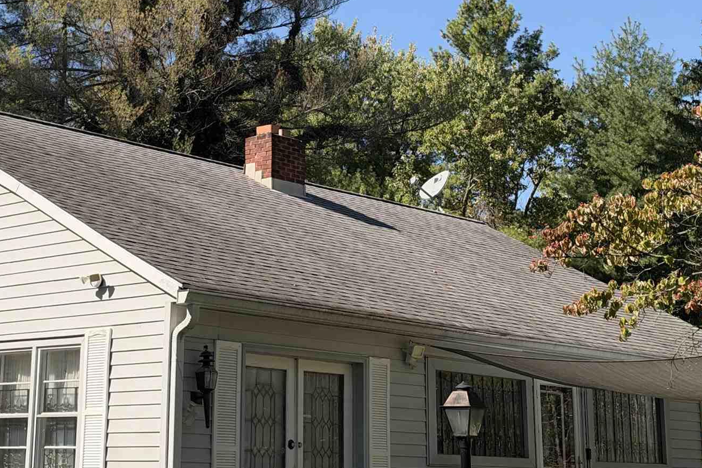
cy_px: 146
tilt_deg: +12.8
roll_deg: -1.4
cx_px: 229
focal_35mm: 73
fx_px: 1423
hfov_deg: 27.5
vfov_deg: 18.6
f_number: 1.8
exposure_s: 1/2762
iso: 64
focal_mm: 6.93
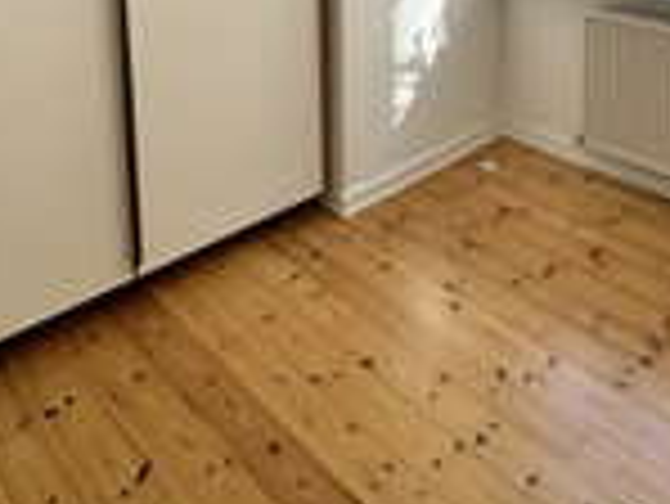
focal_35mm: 35
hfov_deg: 49.9
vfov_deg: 33.3
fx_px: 678
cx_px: 524
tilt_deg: -4.9
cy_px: -99
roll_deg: -0.8
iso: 40
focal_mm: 2.22
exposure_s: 1/162
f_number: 2.2
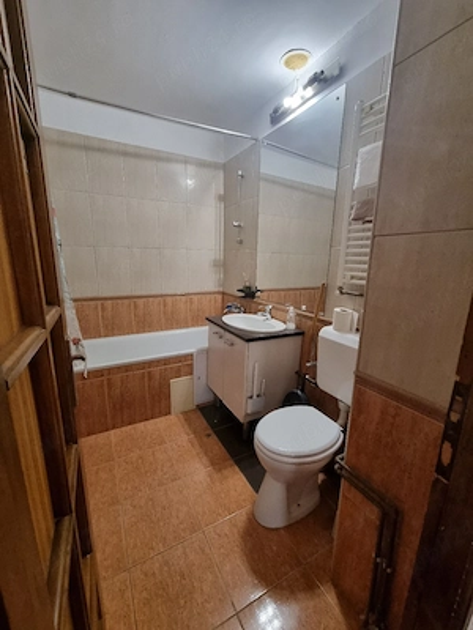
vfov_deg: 106.2
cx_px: 236
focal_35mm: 13
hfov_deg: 89.9
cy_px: 315
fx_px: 237
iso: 400
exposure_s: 1/50
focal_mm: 2.2
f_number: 2.2
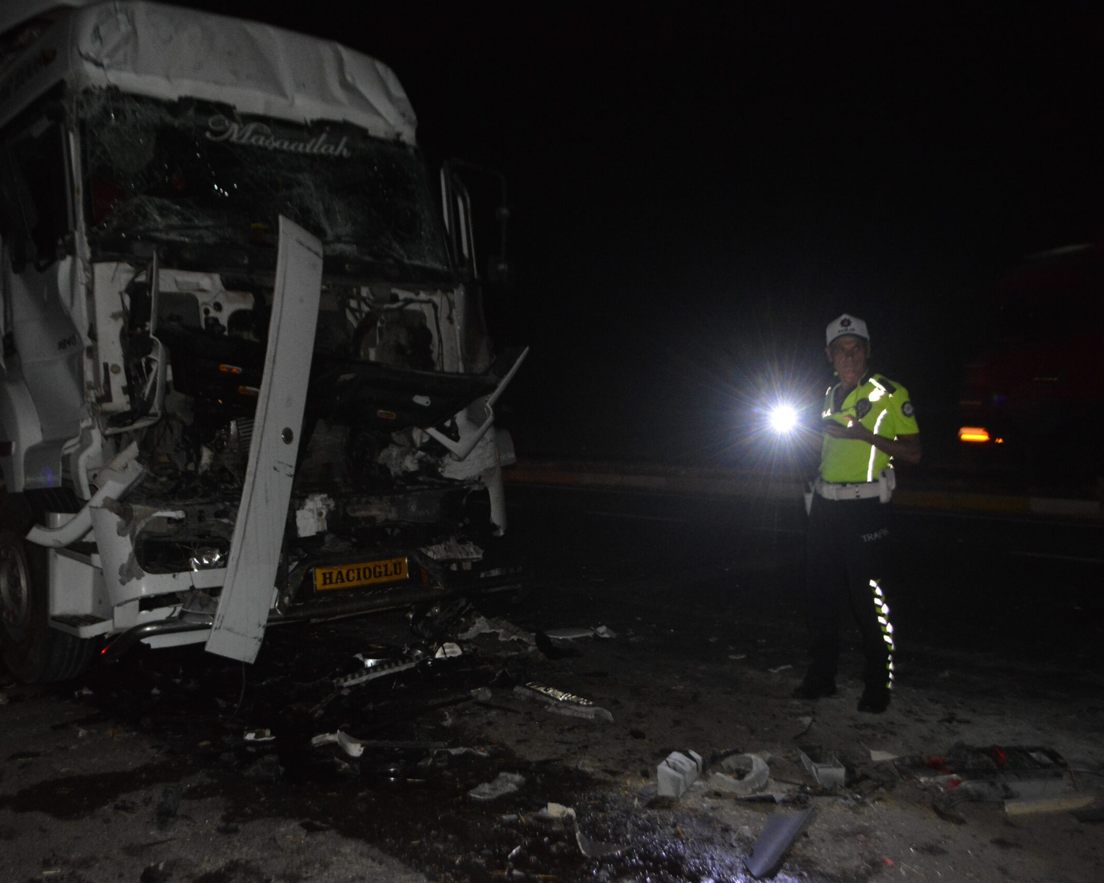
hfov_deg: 52.5
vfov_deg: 43.4
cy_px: 441
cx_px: 444
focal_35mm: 34
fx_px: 1111
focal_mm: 20
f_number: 3.8
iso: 3200
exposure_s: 1/60
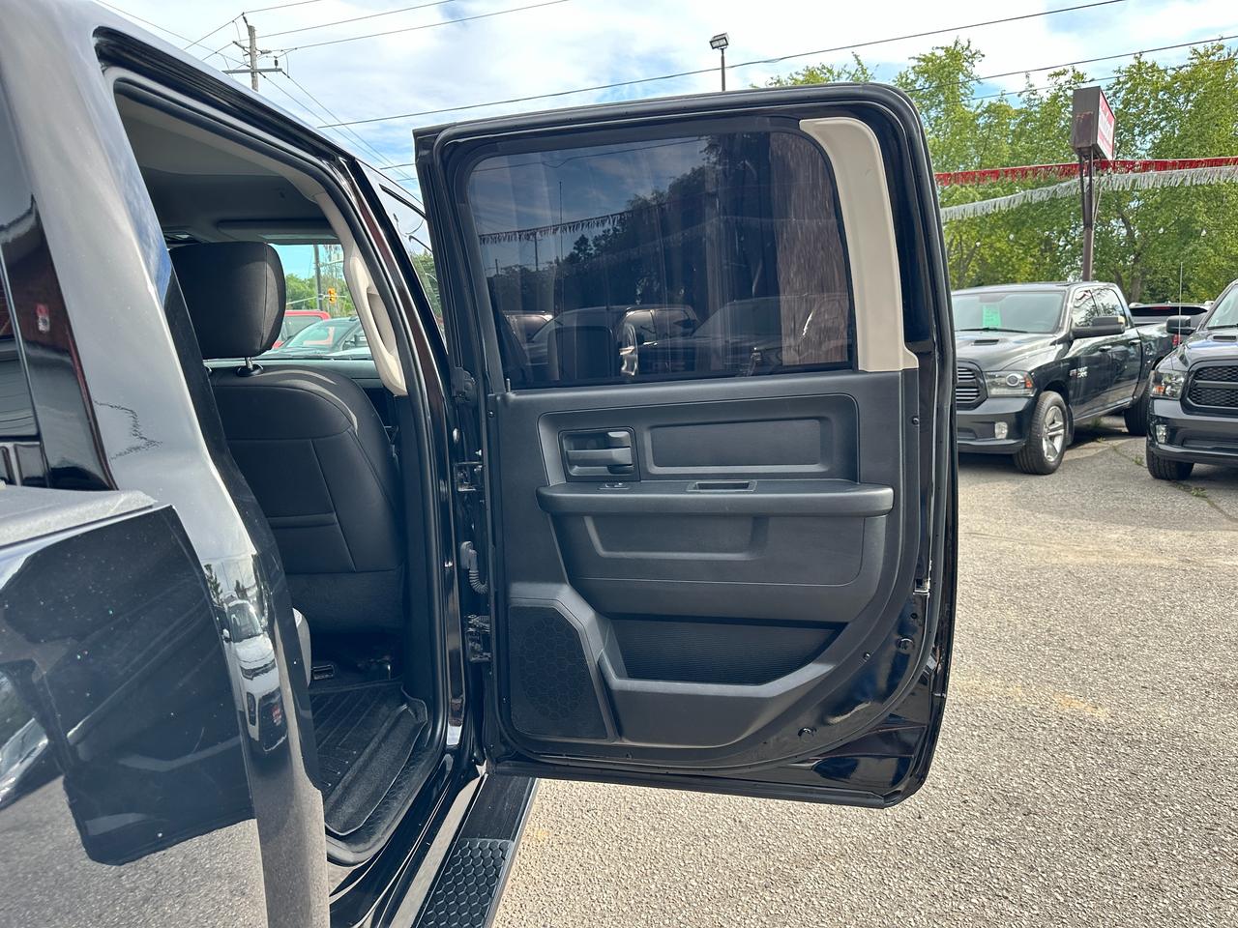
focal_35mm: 24
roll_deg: +1.2
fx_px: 858
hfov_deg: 71.6
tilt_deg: -9.2
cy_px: 464
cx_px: 619
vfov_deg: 56.8
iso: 80
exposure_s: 1/690
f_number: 1.78
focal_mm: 6.86
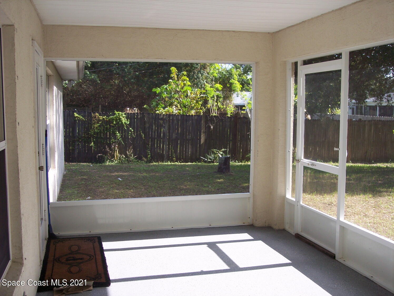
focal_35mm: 39
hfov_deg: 47.9
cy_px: 148
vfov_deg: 36.8
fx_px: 444
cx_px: 197
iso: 100
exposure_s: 1/180
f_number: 3.4
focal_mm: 8
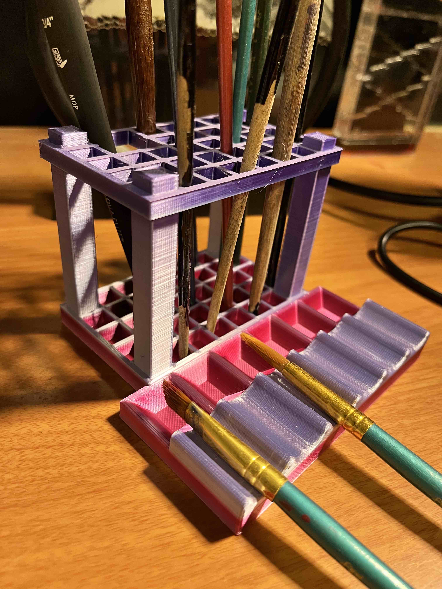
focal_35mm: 26
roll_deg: -6.5
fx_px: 443
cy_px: 294
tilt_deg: -34.9
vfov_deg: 67.3
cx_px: 221
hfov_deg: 53.1
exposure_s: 1/40
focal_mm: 5.1
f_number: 1.6
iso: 400
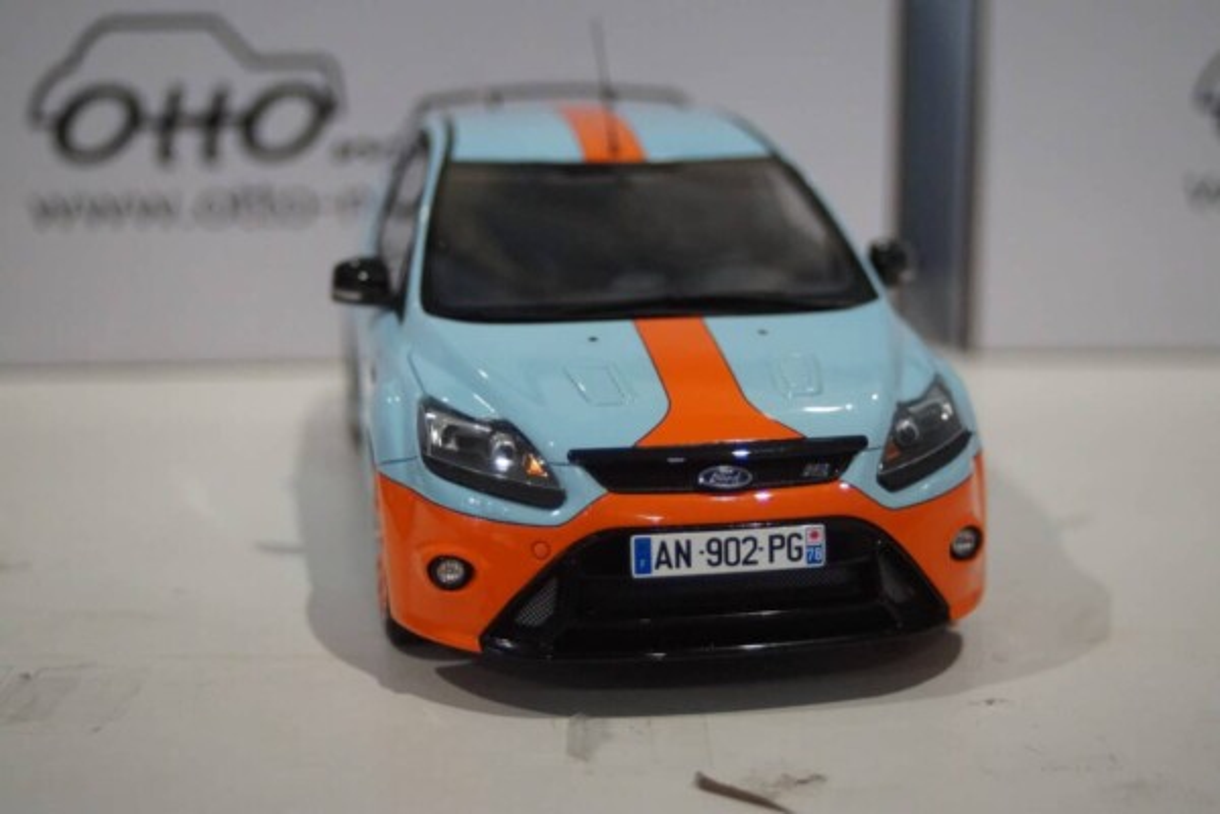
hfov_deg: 33.4
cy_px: 407
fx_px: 2033
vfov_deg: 22.6
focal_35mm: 60
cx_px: 610
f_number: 4.5
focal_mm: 40
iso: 2500
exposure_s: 1/160
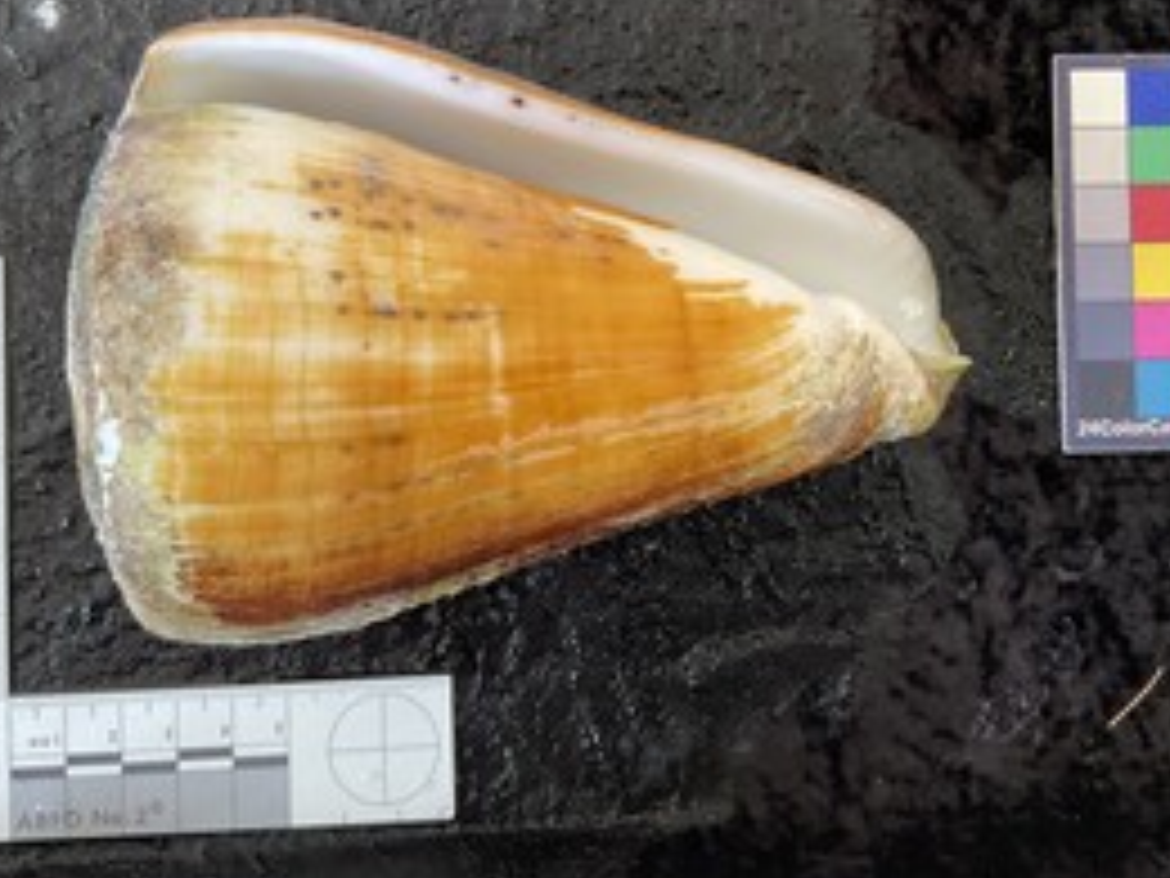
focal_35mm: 39
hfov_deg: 47.9
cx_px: 572
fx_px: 1318
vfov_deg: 36.6
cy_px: 331
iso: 80
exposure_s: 1/60
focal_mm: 3
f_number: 1.8
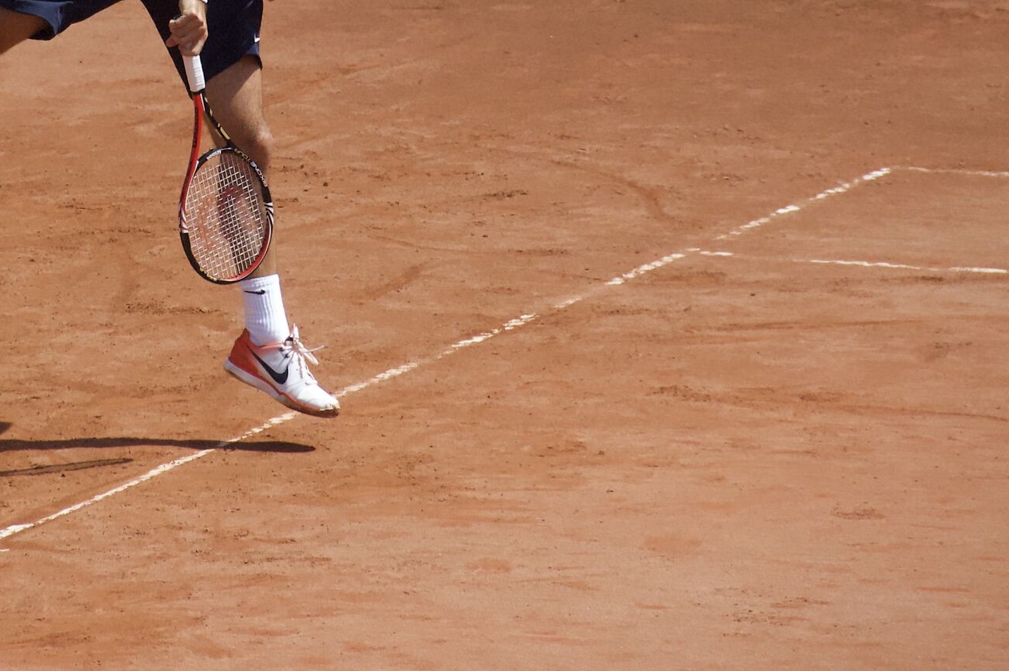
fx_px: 15599
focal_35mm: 557
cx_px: 197
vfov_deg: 2.5
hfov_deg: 3.7
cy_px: 51
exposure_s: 1/3200
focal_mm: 200
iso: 1250
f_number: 5.6
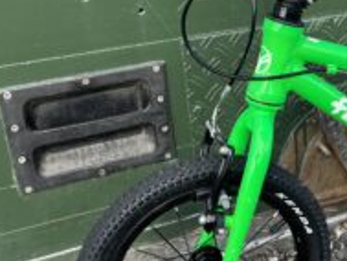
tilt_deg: -20.7
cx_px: 369
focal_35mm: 66
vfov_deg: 22.1
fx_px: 662
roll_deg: +1.4
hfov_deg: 27.2
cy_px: 68
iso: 50
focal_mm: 5.1
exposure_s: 1/522
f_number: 1.6
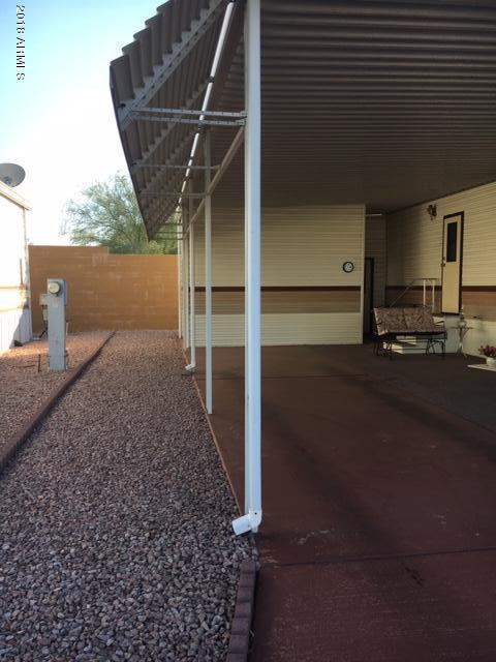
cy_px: 331
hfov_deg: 48.2
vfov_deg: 61.7
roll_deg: +1.3
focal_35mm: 29
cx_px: 248
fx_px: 554
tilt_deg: -5.0
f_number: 2.2
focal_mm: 4.15
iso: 25
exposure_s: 1/437
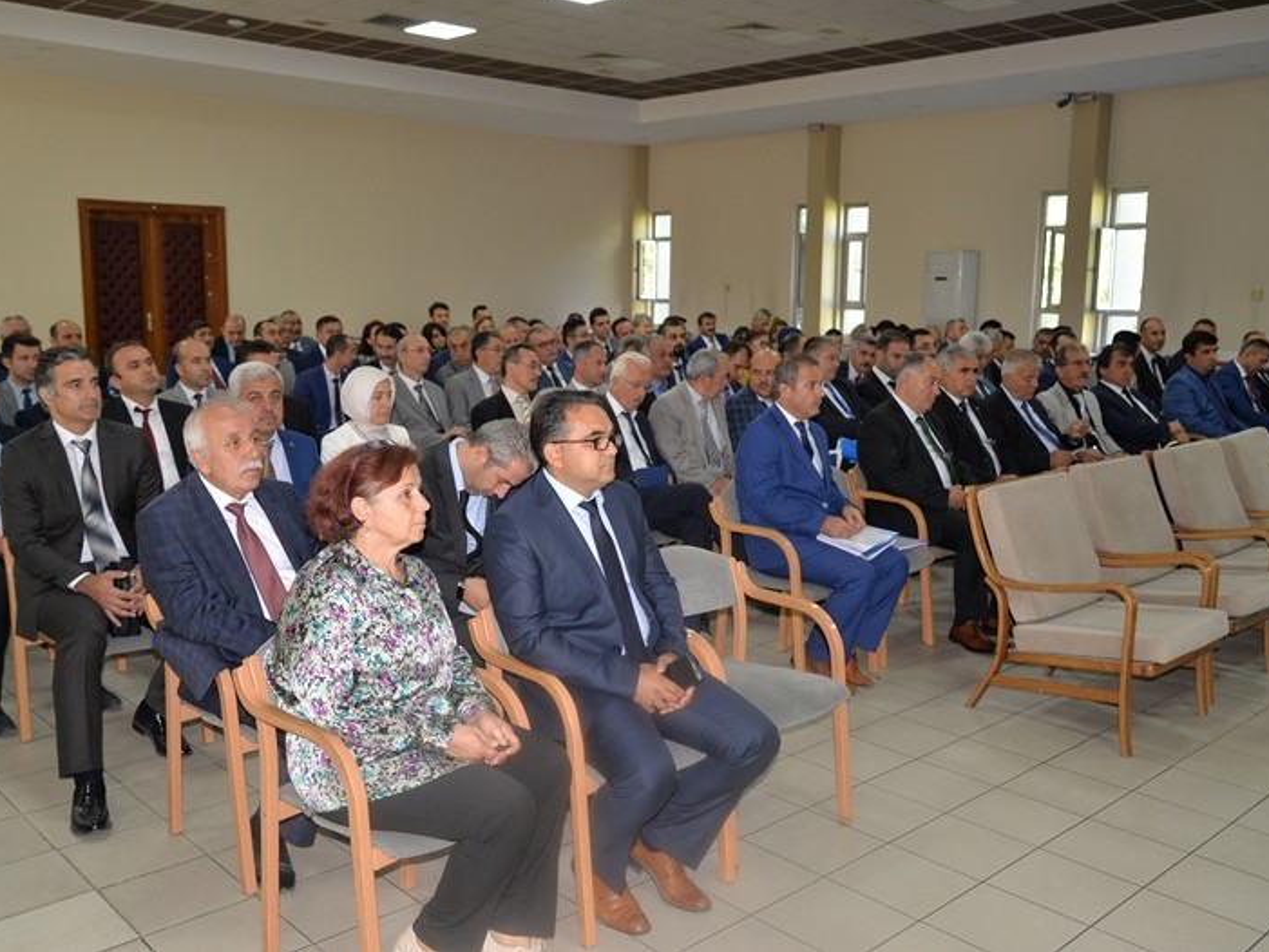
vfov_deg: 41.8
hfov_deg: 53.9
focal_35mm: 34
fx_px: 1247
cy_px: 471
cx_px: 599
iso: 800
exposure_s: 1/60
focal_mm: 31
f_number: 4
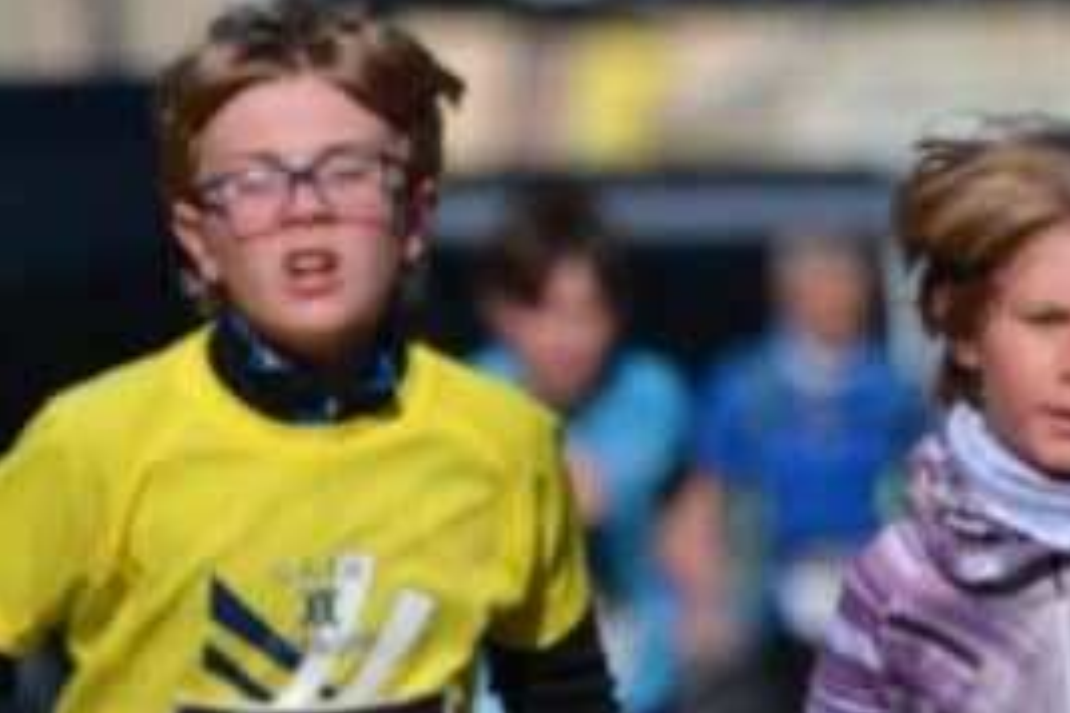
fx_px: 38458
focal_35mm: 1294
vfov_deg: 1.1
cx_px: 761
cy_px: 557
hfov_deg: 1.6
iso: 360
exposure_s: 1/2000
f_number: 7.1
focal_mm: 300
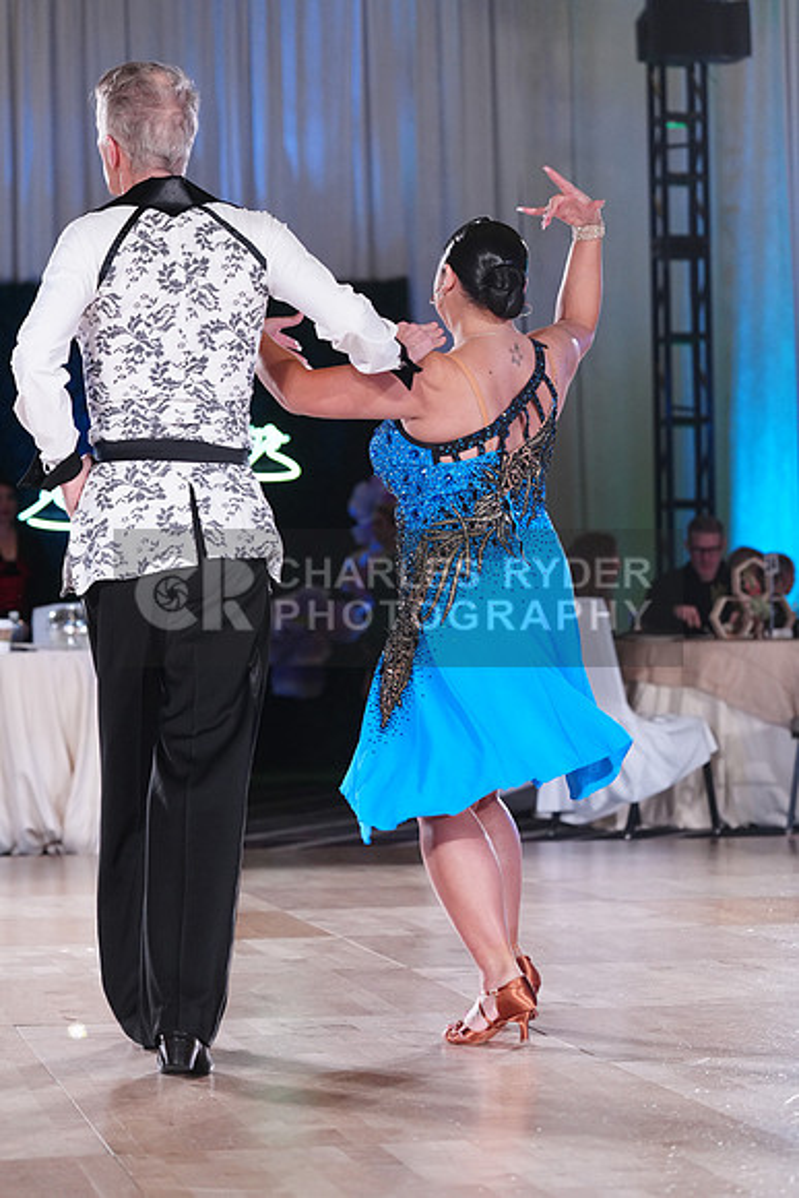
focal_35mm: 100
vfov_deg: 20.4
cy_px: 599
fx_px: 3327
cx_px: 400
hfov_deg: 13.7
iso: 2500
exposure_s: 1/400
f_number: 4
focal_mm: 100
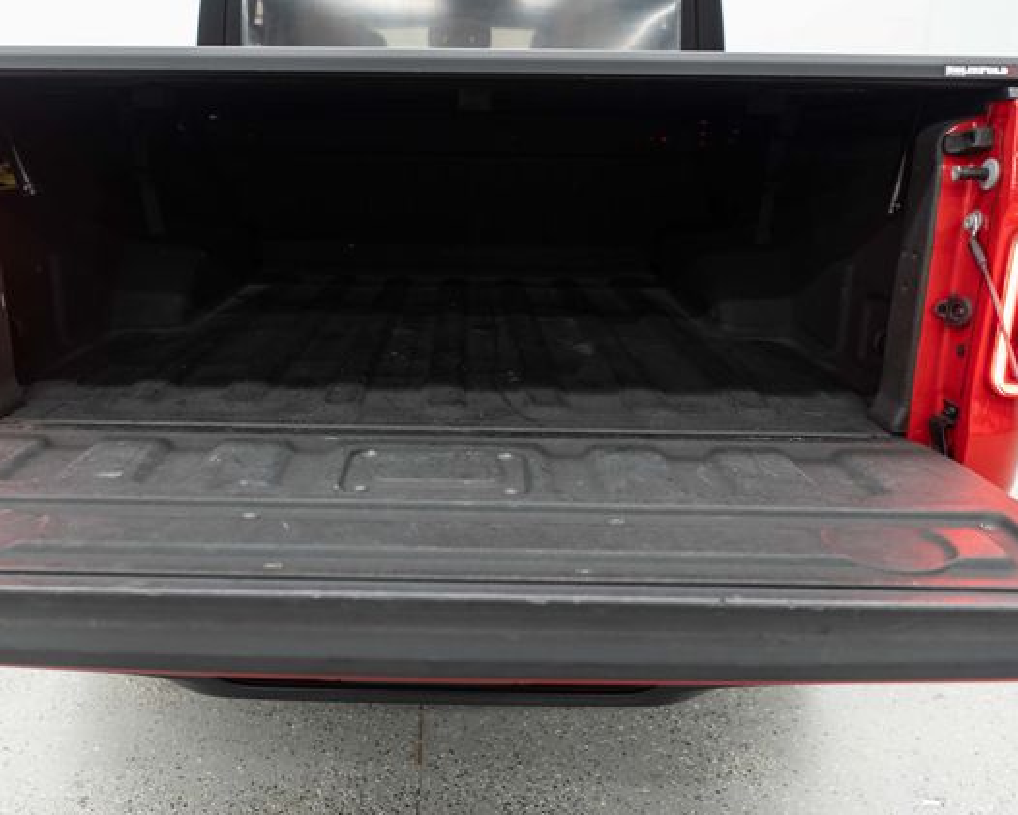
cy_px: 409
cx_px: 449
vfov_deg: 45.8
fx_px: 964
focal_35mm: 32
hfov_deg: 55.5
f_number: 3.2
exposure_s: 1/40
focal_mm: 28
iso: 400
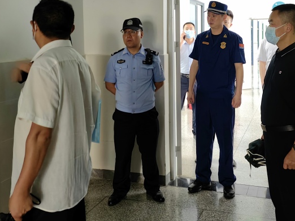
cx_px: 163
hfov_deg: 42.9
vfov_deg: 32.3
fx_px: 375
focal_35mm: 44
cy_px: 55
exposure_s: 1/16.7
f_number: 1.4
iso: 500
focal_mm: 5.75
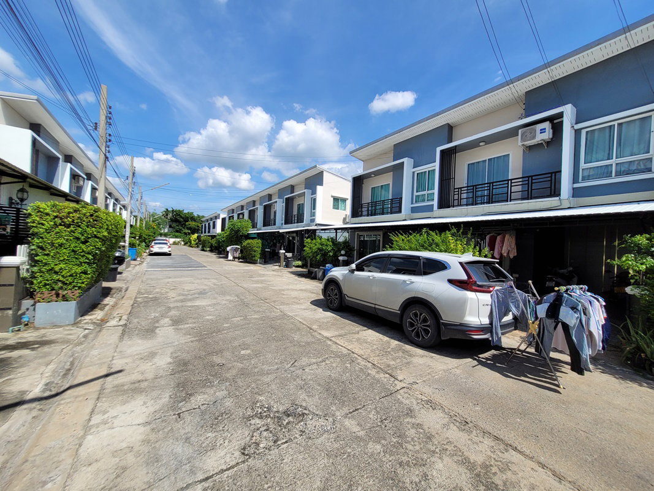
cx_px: 327
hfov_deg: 106.2
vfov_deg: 89.9
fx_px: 246
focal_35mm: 13
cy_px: 246
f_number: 2.2
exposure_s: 1/1874
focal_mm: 1.74
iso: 40
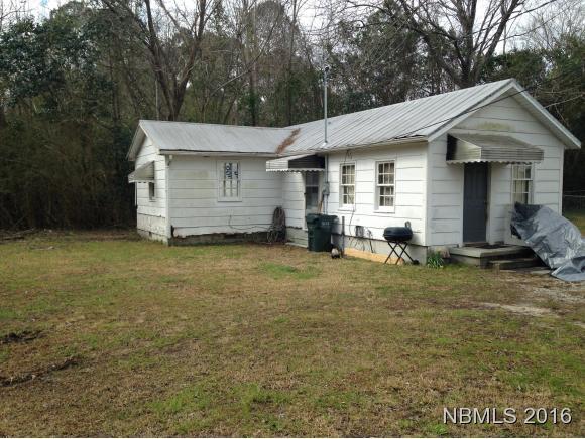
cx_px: 292
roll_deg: +0.4
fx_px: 558
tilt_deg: -5.4
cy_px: 220
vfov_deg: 43.0
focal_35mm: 33
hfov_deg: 55.3
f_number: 2.4
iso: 50
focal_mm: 4.12
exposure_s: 1/903
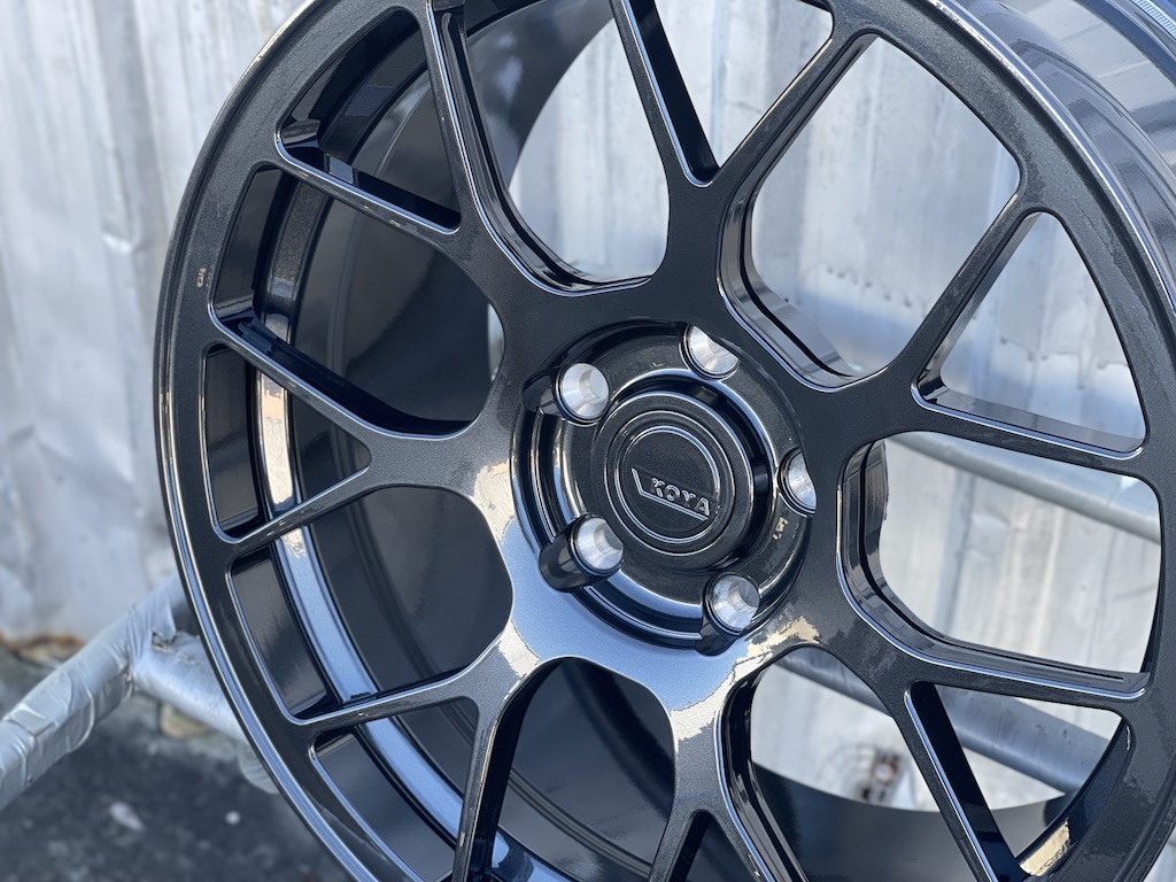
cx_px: 588
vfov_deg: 22.9
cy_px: 441
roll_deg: -2.0
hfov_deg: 30.3
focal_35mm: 64
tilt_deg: -39.1
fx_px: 2174
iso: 80
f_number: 2.2
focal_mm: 7.5
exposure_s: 1/121
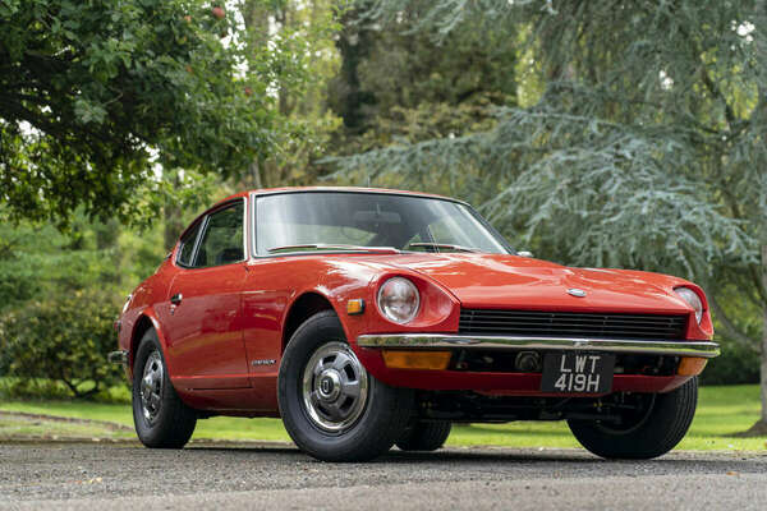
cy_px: 256
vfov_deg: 13.0
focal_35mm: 105
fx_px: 2237
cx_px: 384
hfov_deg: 19.5
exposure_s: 1/80
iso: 320
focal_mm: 105
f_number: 4
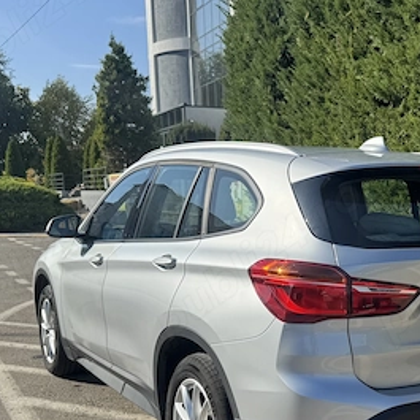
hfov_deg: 33.7
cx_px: 369
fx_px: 659
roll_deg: +1.9
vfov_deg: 35.0
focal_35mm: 48
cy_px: 277
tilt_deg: -8.4
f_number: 1.78
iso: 80
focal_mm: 6.76
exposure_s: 1/3096
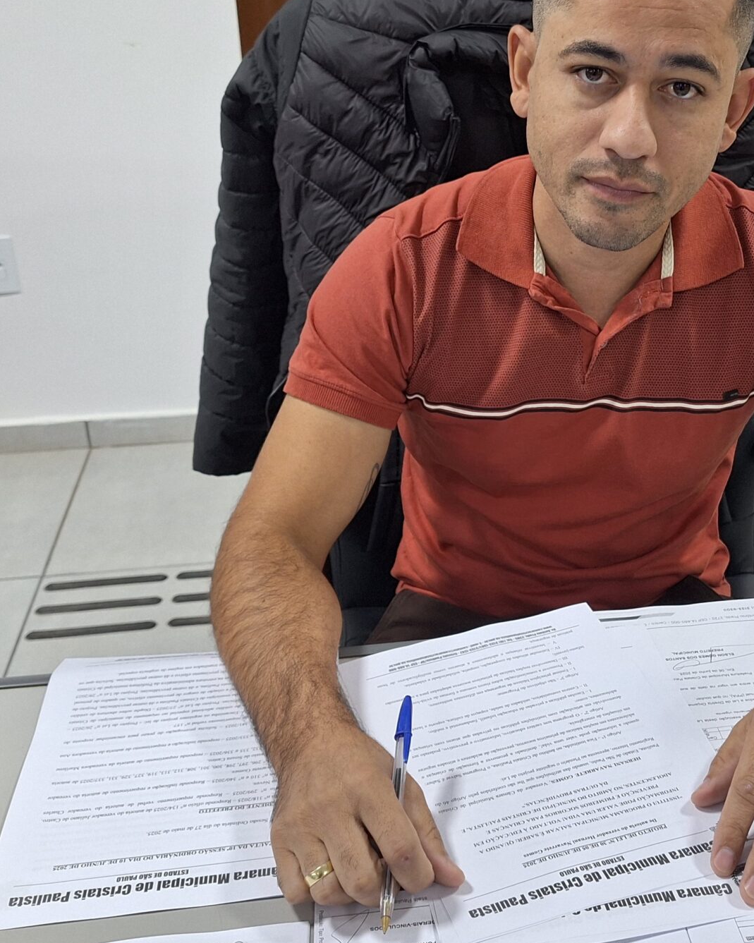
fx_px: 1200
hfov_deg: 34.5
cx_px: 507
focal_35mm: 43
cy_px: 446
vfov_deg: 42.9
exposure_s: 1/40
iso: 100
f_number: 1.8
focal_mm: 5.54
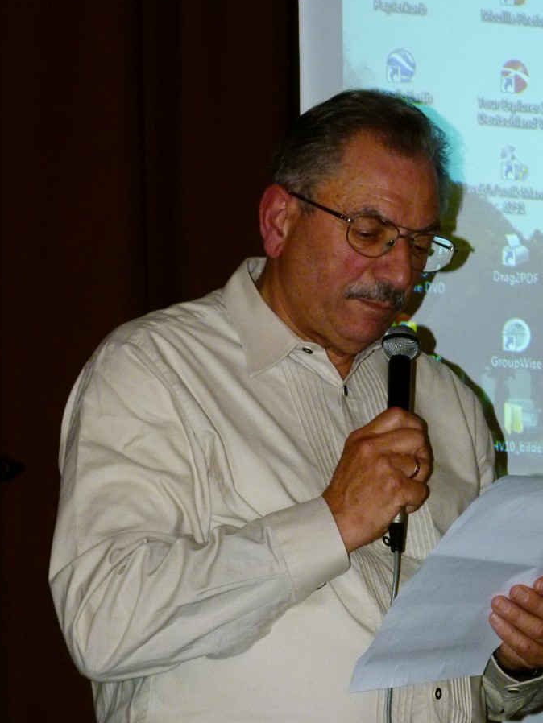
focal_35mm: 157
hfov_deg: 9.5
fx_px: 3282
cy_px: 366
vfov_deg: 12.6
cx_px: 278
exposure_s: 1/60
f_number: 3.6
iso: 400
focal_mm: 25.3
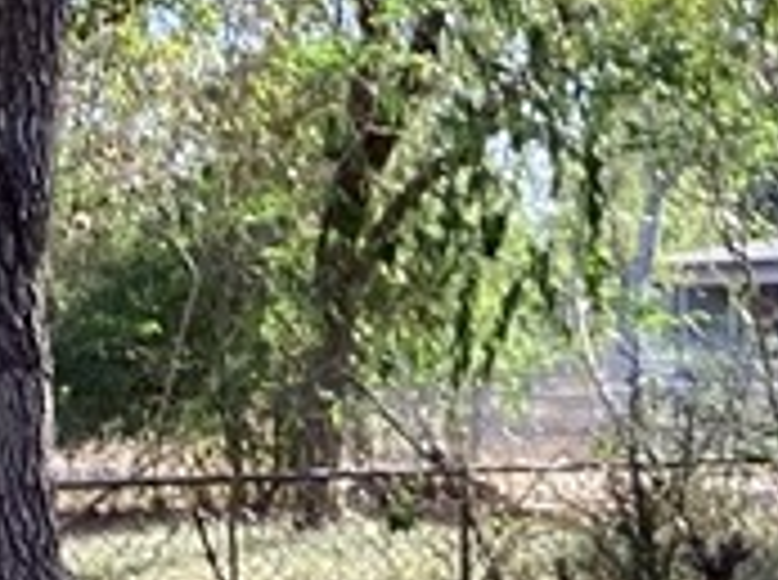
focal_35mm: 184
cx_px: 1061
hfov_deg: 10.5
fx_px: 4127
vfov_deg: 8.0
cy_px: 531
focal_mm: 3.3
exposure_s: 1/124
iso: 25
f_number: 2.4
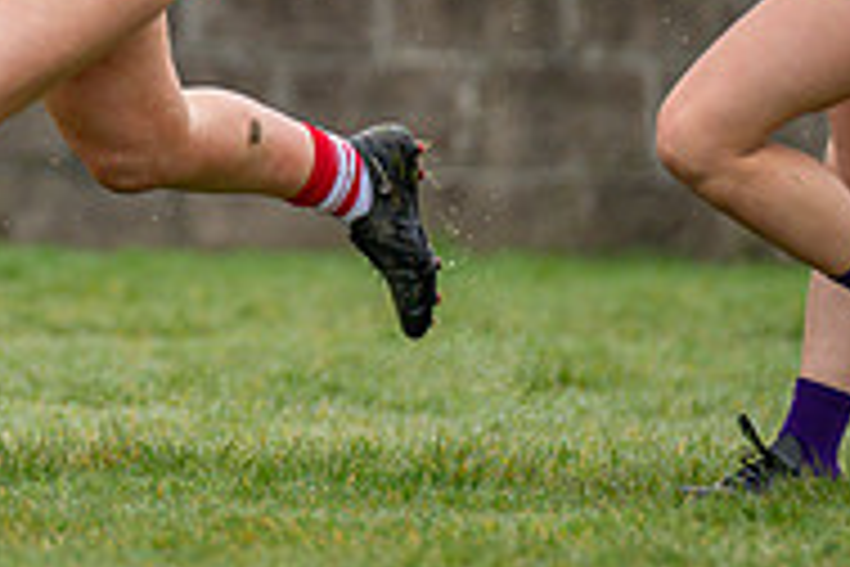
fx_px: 21791
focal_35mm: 923
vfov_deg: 1.5
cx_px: 90
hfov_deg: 2.2
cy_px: -277
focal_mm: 300
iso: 500
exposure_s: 1/1000
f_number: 2.8
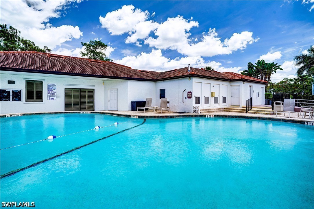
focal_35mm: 18
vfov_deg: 67.3
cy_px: 104
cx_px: 157
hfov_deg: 90.0
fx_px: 157
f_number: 8
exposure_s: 1/160
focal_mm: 18
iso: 100
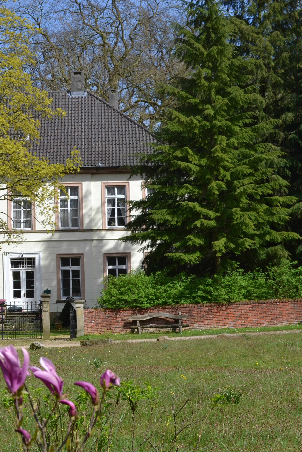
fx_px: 1208
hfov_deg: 14.1
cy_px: 234
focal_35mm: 96
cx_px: 18
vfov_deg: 21.2
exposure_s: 1/250
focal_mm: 40
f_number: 8
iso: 100
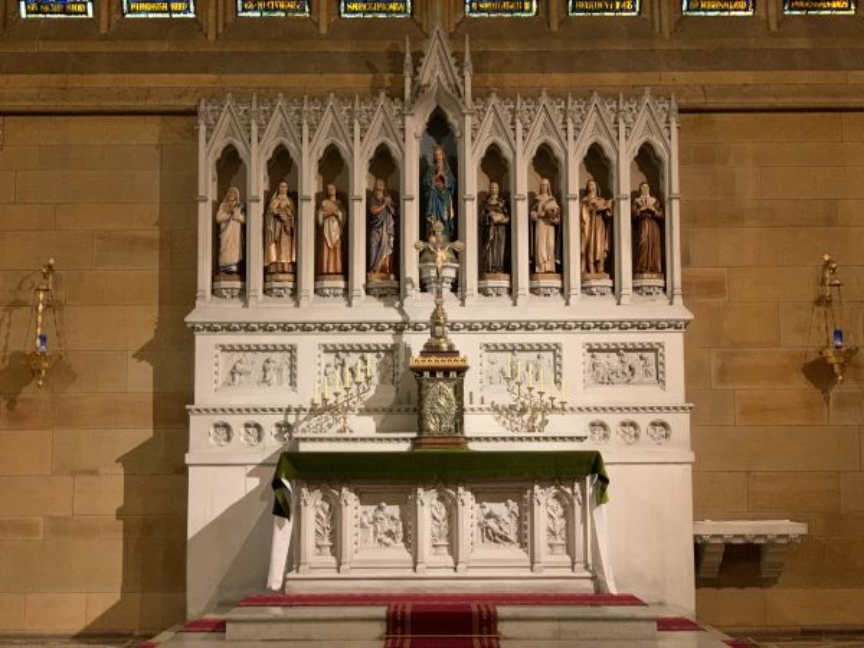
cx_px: 432
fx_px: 1298
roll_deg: +0.1
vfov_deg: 28.0
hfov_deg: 36.8
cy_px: 324
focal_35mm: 52
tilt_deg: +7.4
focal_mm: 6
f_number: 2.4
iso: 400
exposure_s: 1/33
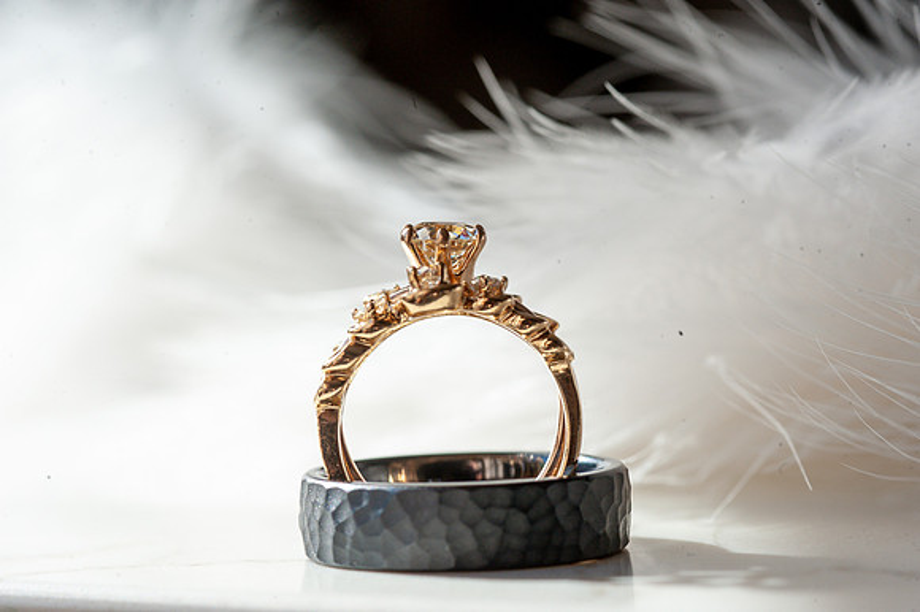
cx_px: 460
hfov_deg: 19.5
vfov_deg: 13.0
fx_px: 2682
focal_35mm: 105
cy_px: 306
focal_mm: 105
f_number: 11
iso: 640
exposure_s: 1/125
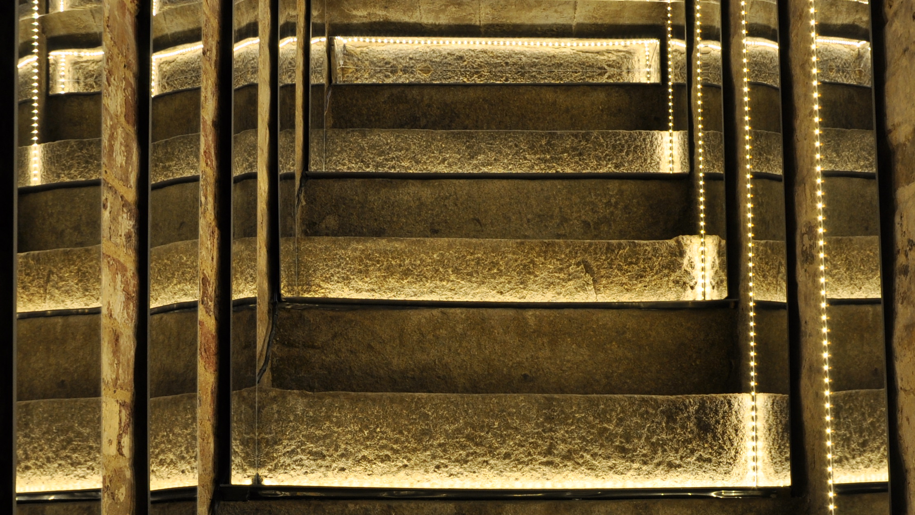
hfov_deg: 33.3
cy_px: 468
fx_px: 1529
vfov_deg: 18.8
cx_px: 510
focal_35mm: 63
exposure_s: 1/10
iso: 200
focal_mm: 21
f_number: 9
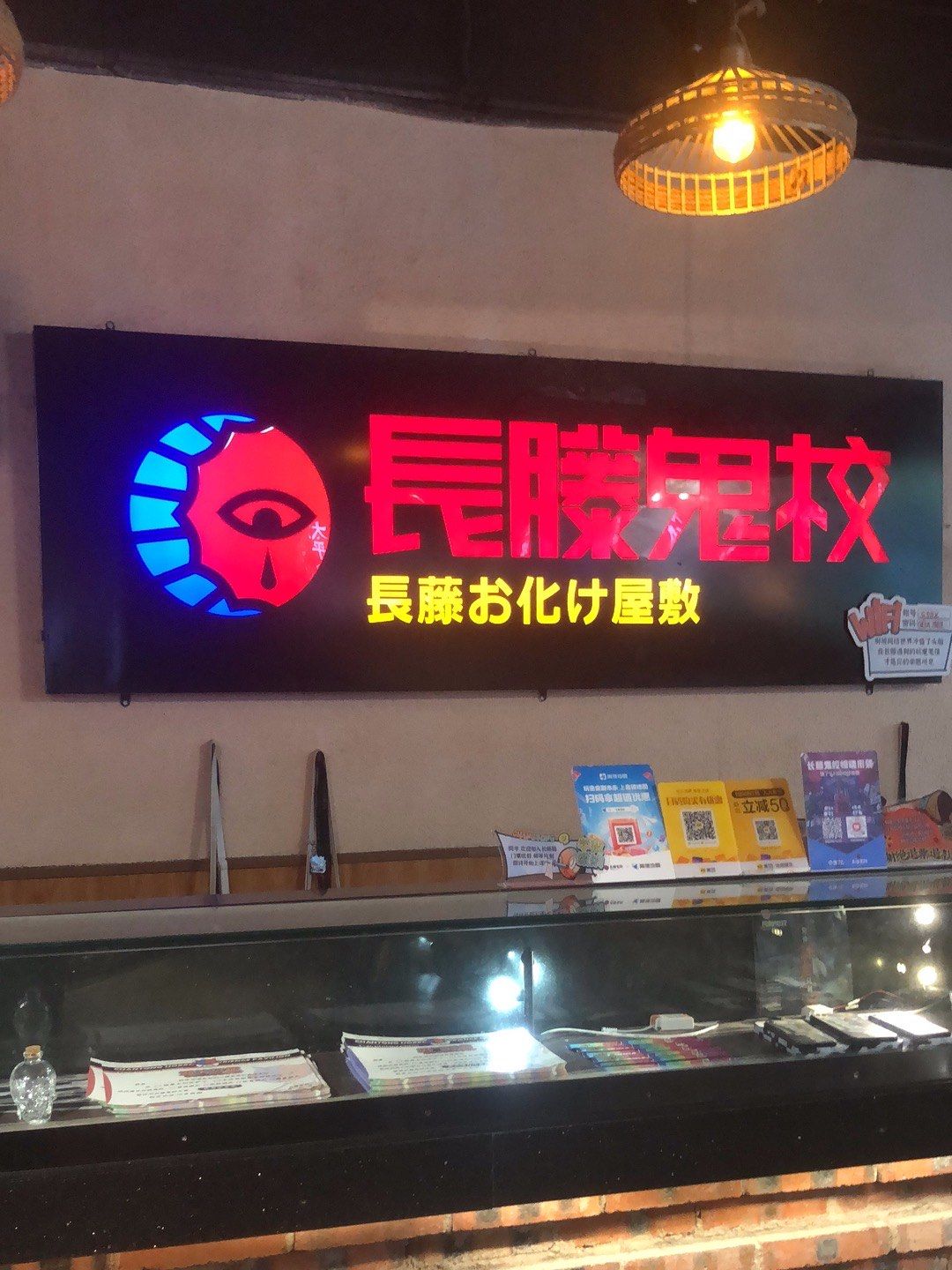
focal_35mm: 64
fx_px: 2347
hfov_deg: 22.9
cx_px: 476
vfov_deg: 30.3
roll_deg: +3.2
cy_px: 635
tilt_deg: -0.8
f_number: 1.8
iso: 250
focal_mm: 4
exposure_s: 1/50
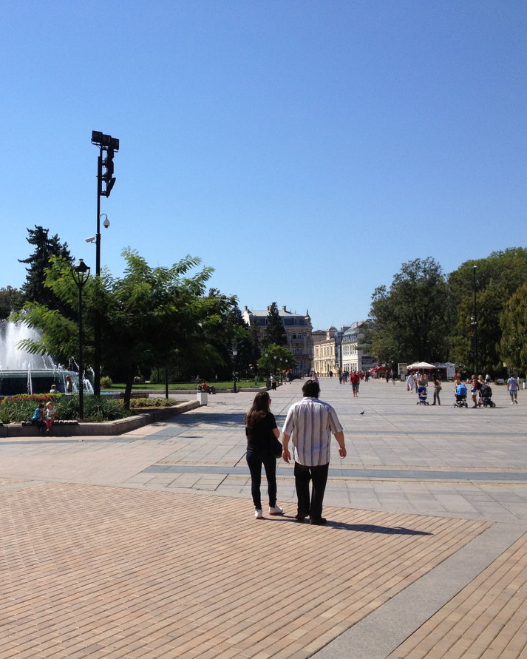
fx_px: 897
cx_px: 163
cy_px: 329
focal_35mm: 46
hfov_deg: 32.4
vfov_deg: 40.3
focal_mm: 4.28
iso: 64
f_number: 2.4
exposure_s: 1/2208
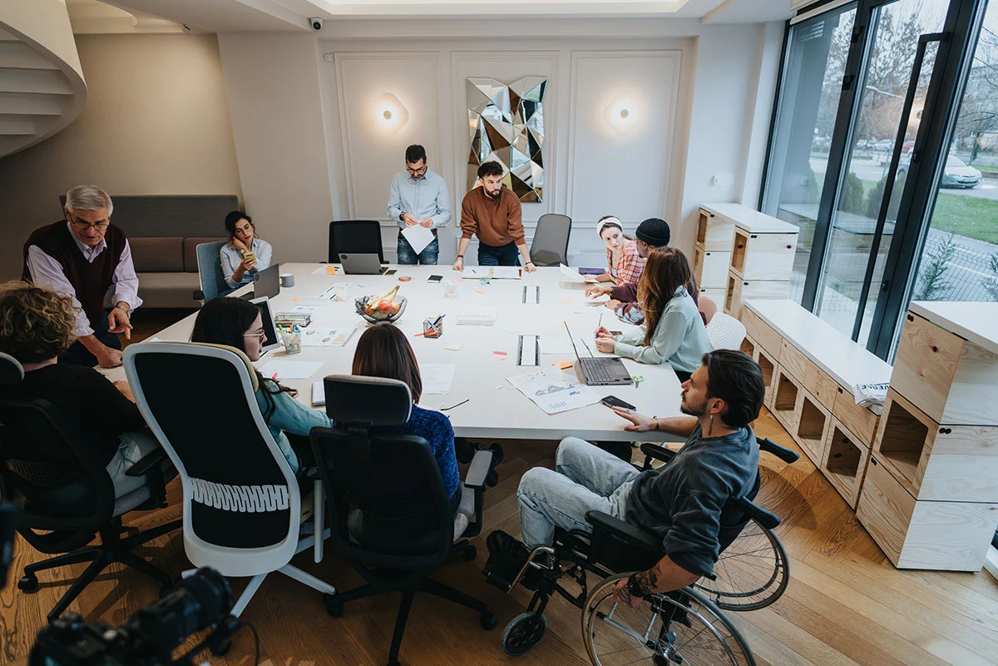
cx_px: 499
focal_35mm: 20
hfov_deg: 84.0
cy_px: 333
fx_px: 554
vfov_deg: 61.9
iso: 500
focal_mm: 20
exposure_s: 1/400
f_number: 1.8
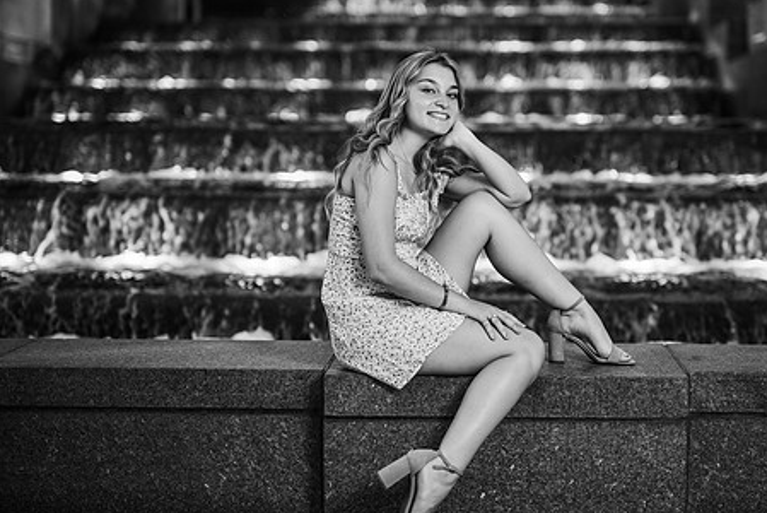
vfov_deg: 20.0
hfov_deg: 29.6
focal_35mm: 68
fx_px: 1450
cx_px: 451
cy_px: 240
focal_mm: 50
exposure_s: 1/125
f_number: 1.4
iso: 160
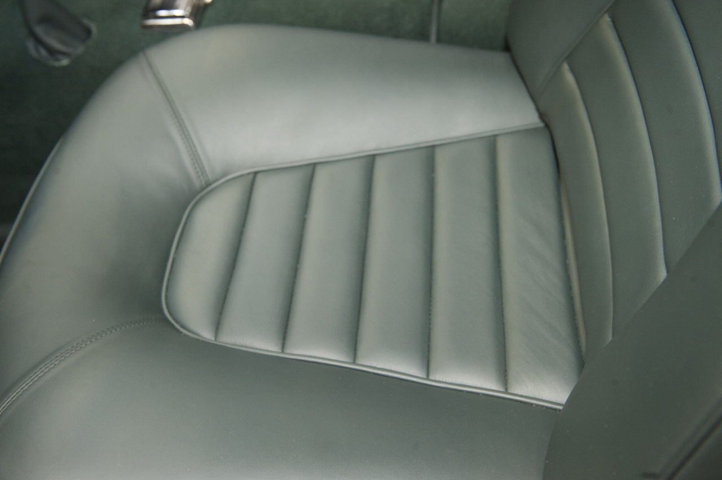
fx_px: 802
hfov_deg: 48.5
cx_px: 361
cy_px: 240
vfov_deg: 33.4
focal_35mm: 40
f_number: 5.6
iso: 3200
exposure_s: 1/30
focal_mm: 40
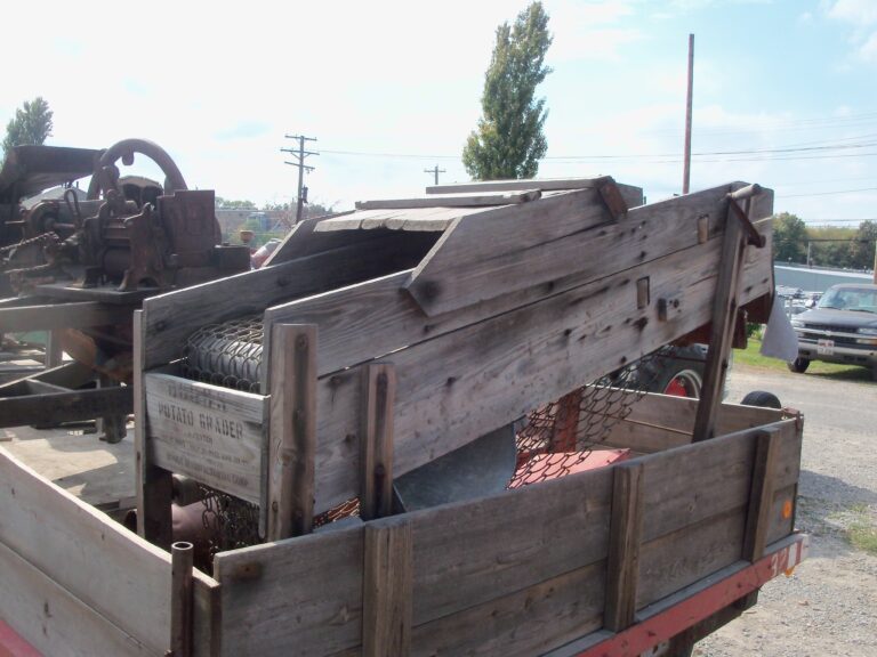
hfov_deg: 52.6
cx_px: 438
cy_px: 328
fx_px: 887
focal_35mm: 35
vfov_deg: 40.7
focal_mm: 6.3
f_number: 3
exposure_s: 1/640
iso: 160
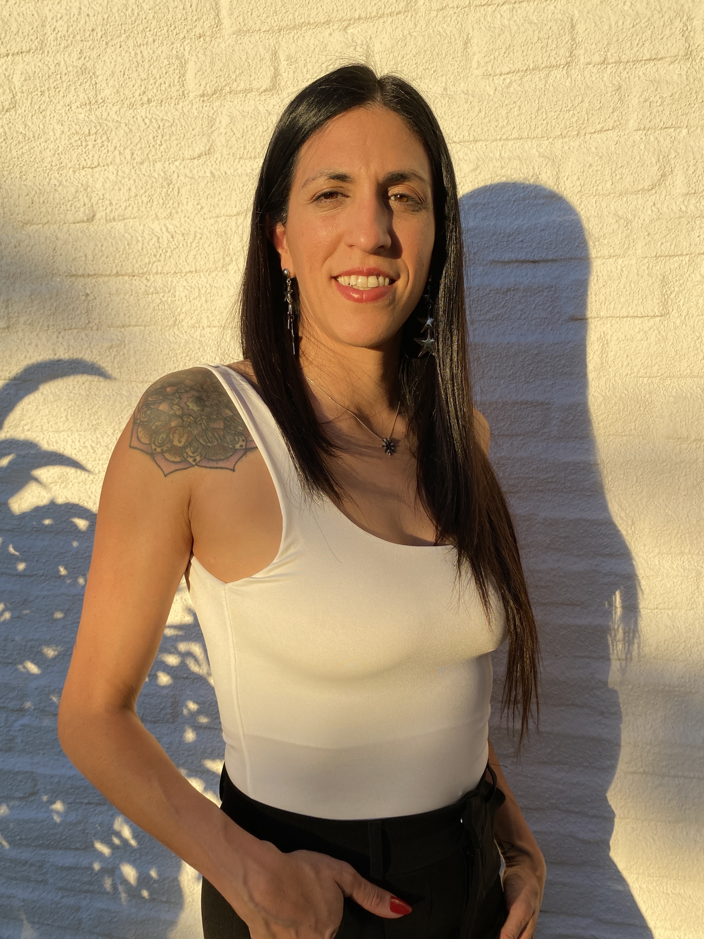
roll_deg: +0.7
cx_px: 352
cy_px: 470
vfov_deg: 67.3
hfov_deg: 53.1
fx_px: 705
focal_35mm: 26
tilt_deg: -8.0
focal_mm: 4.25
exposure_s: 1/1300
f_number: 1.8
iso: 32
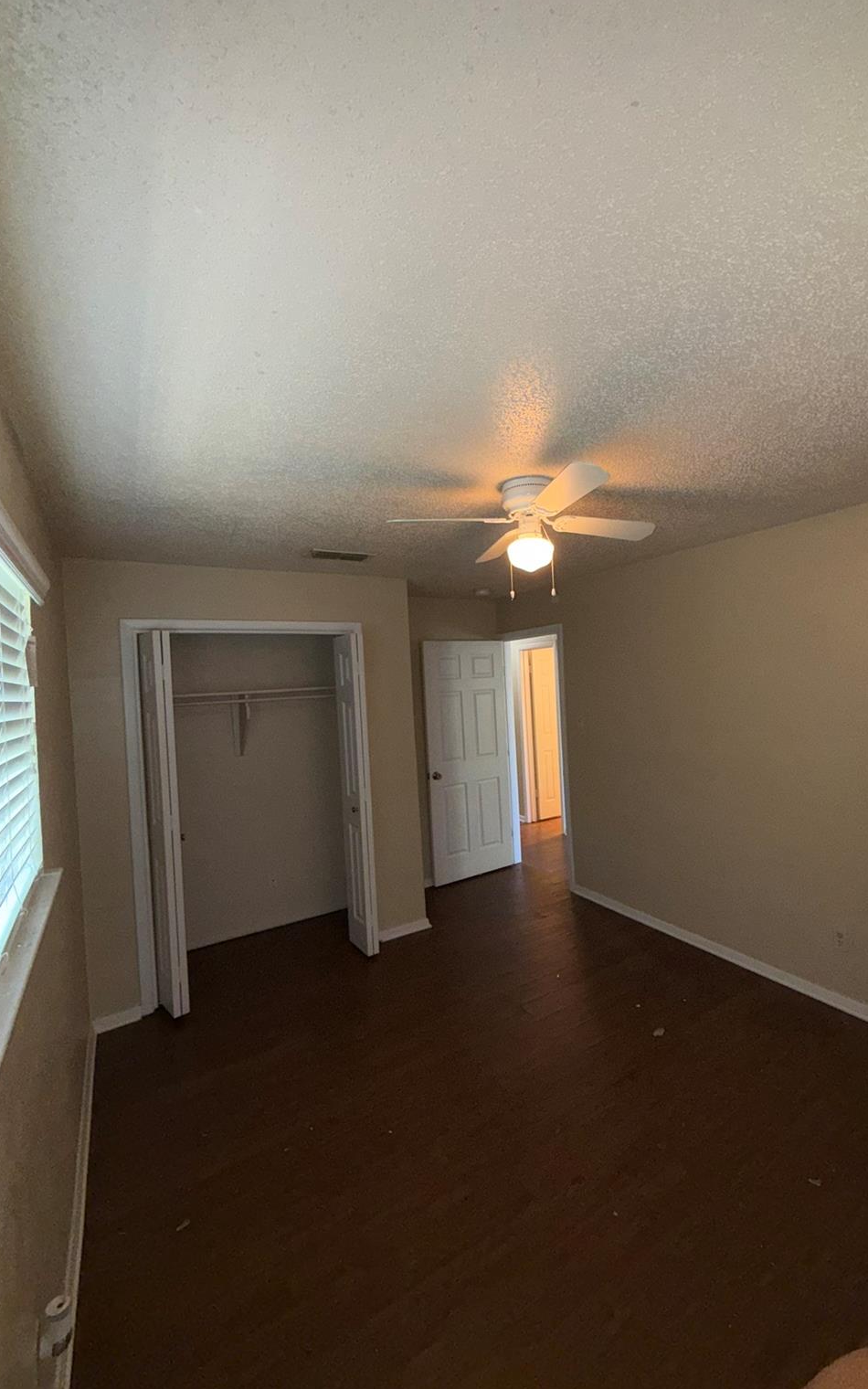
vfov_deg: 101.5
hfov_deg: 74.4
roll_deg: +1.9
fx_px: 568
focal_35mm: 15
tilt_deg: +0.4
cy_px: 692
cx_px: 491
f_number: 2.2
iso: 80
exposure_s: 1/63
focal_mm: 2.22
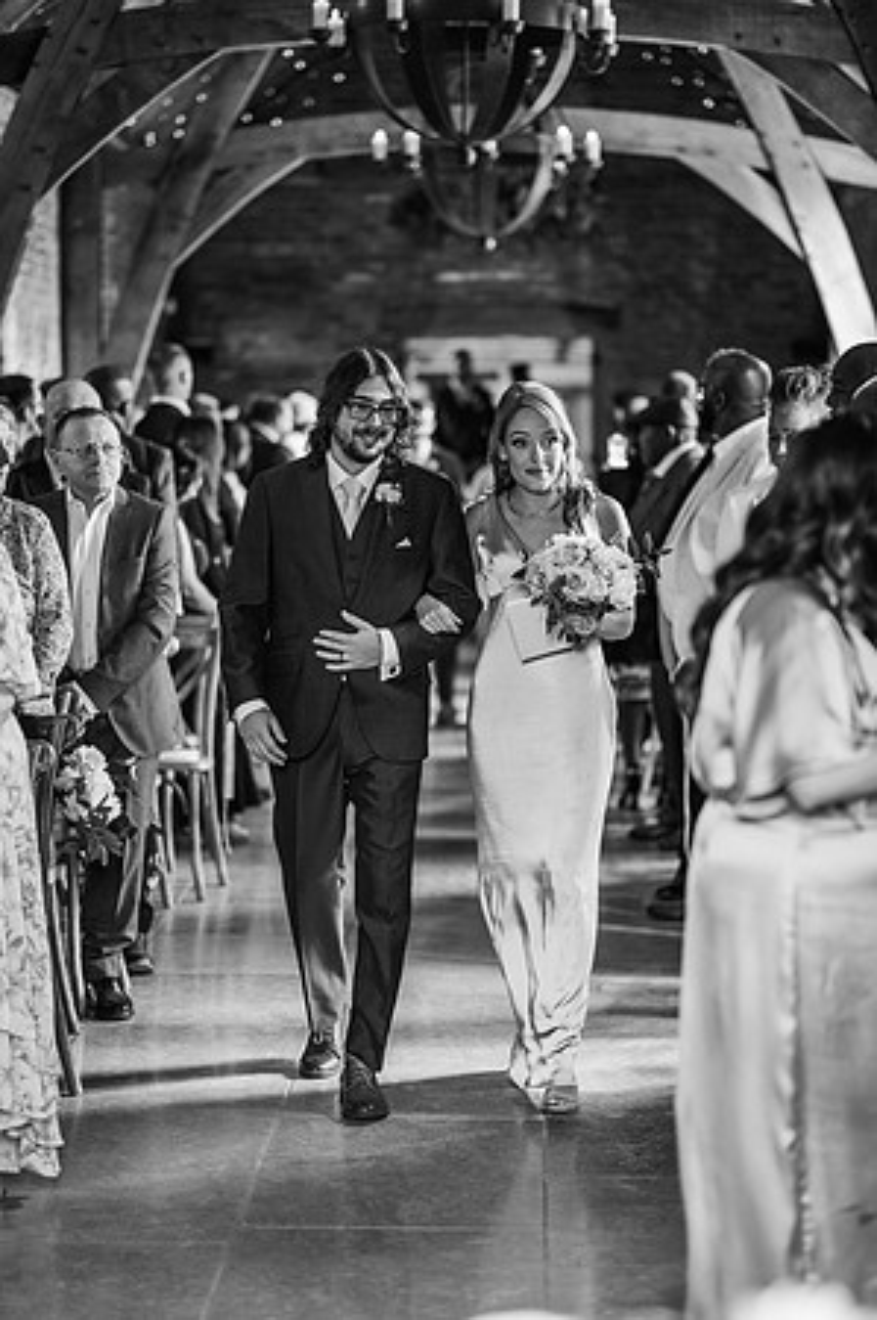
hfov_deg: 16.0
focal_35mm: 85
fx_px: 3113
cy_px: 660
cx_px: 438
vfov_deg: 23.9
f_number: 1.8
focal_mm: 85
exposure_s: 1/200
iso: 800
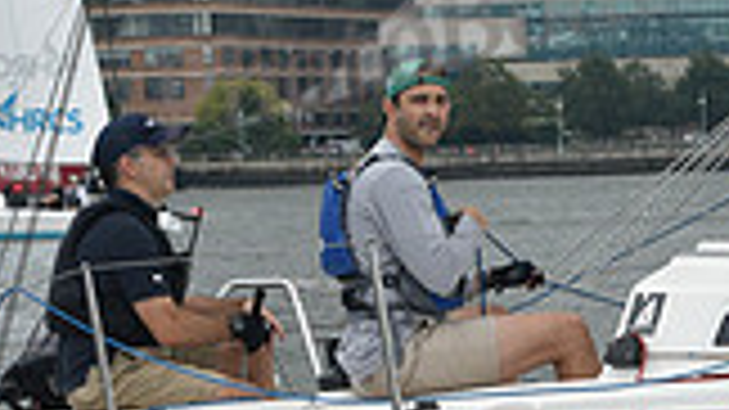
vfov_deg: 4.6
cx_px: 1022
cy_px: 200
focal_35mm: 262
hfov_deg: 8.1
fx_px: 5063
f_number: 8
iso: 400
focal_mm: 70
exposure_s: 1/800
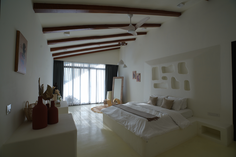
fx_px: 105
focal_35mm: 16
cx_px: 118
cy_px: 78
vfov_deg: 73.8
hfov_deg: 96.7
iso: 80
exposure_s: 1/50
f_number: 8
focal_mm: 16
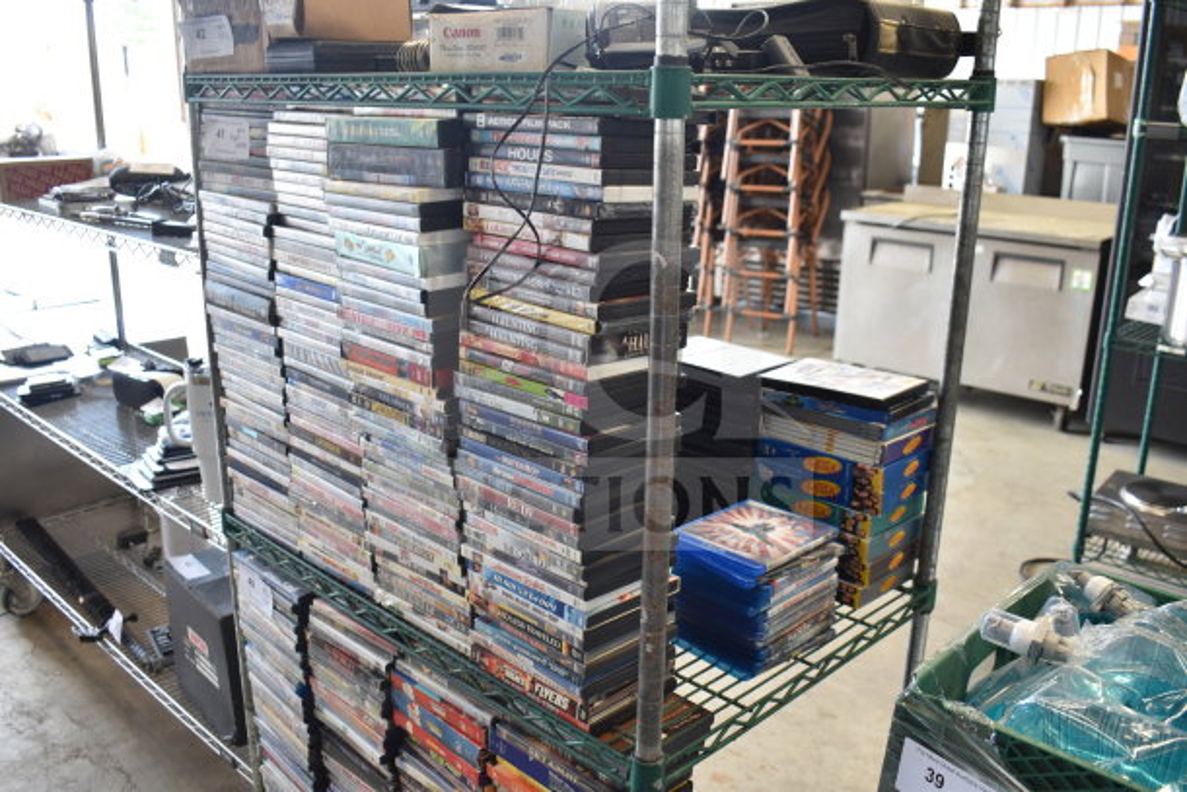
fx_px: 1039
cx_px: 594
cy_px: 396
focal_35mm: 32
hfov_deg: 59.5
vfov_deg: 41.7
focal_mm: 21
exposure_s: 1/30
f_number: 3.8
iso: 280
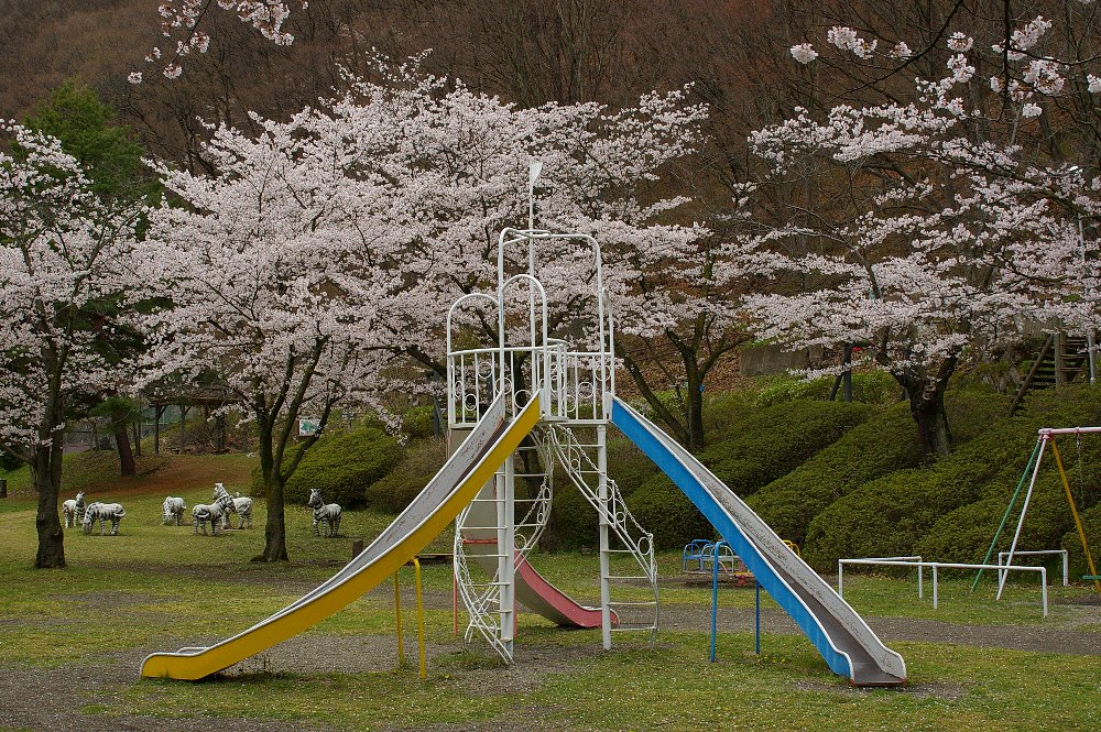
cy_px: 366
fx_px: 1513
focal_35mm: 50
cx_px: 550
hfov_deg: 40.0
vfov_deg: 27.2
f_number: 13
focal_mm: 33
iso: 200
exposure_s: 1/180
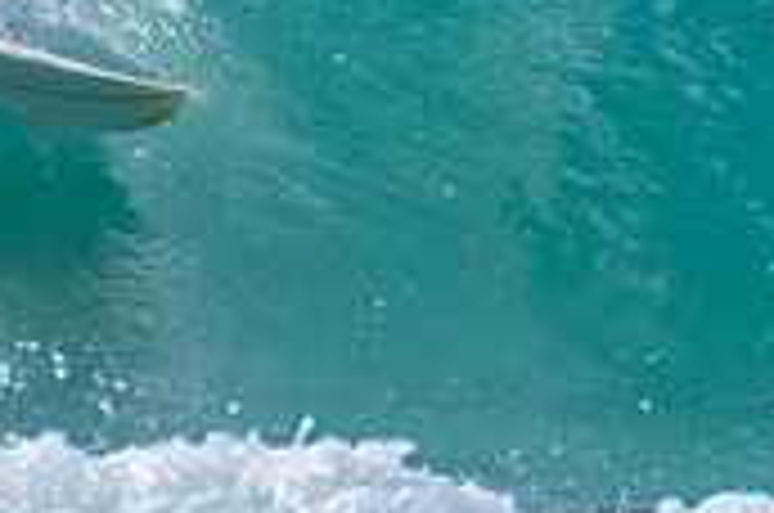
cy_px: -374
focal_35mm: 3715
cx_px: 436
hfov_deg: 0.6
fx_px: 79724
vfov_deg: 0.4
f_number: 11
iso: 1000
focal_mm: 800
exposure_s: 1/2000
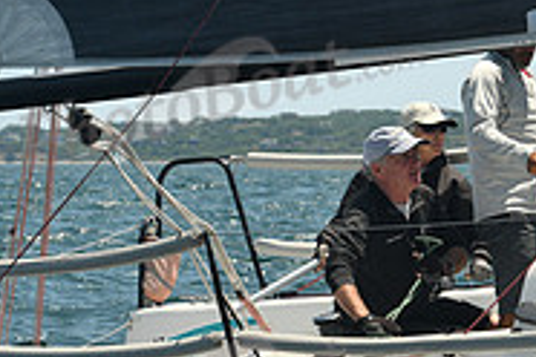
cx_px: 576
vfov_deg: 4.4
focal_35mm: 312
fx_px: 4645
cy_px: 206
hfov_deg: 6.6
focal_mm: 100
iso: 320
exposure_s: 1/640
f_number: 8
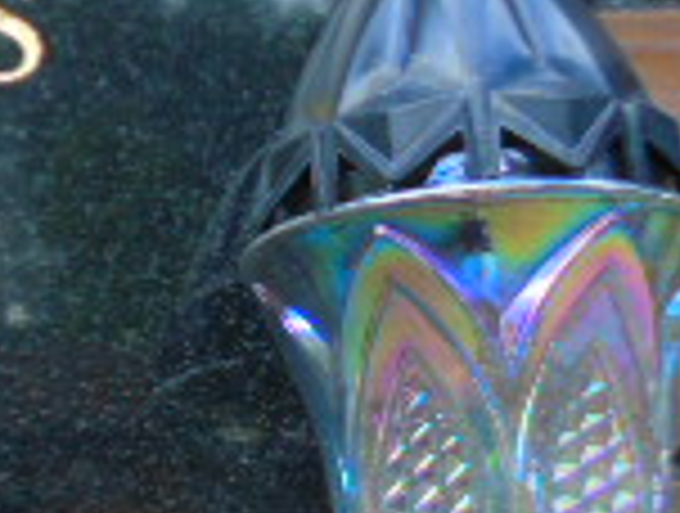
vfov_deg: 8.8
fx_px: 3328
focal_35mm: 169
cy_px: 342
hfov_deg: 11.1
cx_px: -392
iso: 80
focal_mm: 7.1
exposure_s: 1/60
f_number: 3.9
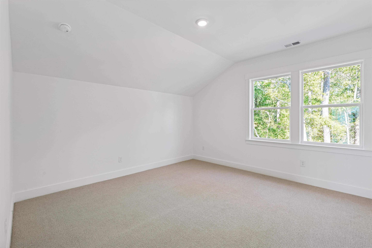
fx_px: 165
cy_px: 124
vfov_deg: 73.7
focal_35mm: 16
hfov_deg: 96.7
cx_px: 186
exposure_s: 1/10
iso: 200
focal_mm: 16
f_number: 10
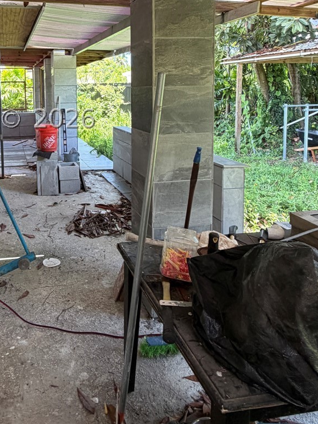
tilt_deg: -3.7
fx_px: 355
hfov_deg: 45.7
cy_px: 119
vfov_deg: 59.2
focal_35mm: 29
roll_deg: -0.5
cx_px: 63
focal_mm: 2.22
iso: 125
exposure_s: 1/121
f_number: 2.2
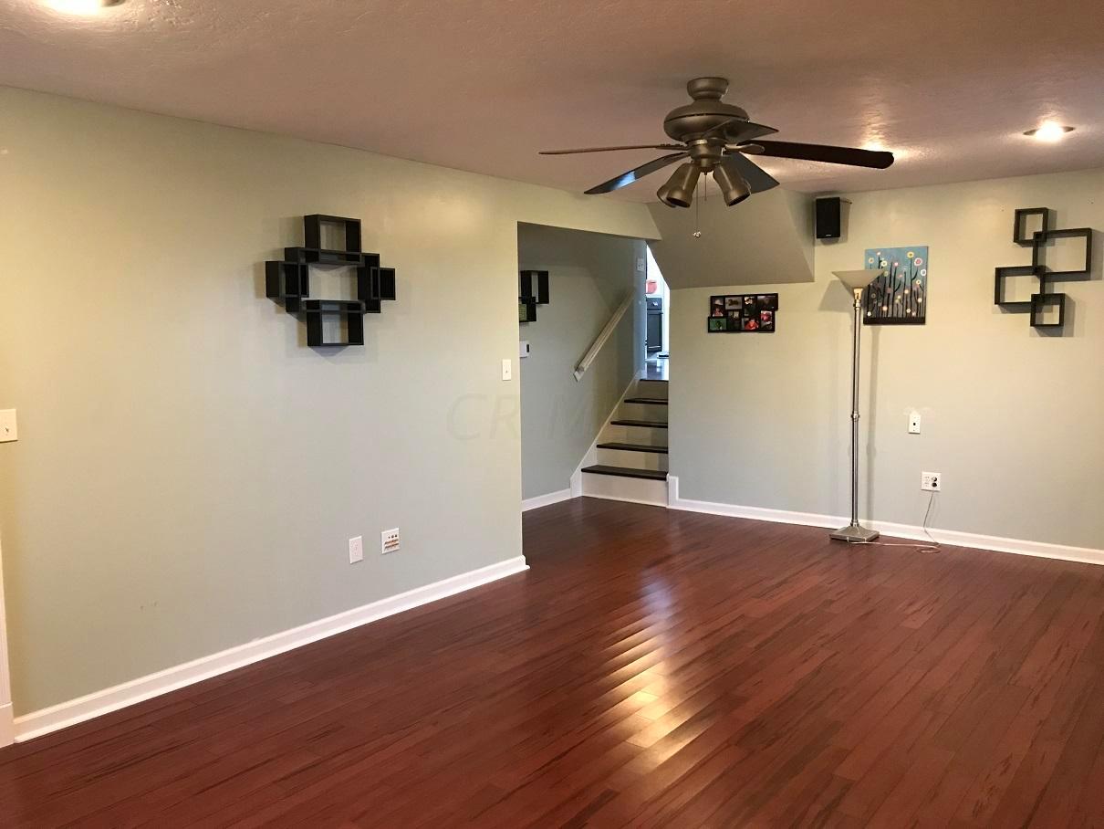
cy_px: 414
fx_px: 893
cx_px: 552
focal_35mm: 28
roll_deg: +0.4
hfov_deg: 63.4
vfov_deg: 49.8
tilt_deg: -4.5
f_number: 1.8
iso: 100
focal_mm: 3.99
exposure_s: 1/15
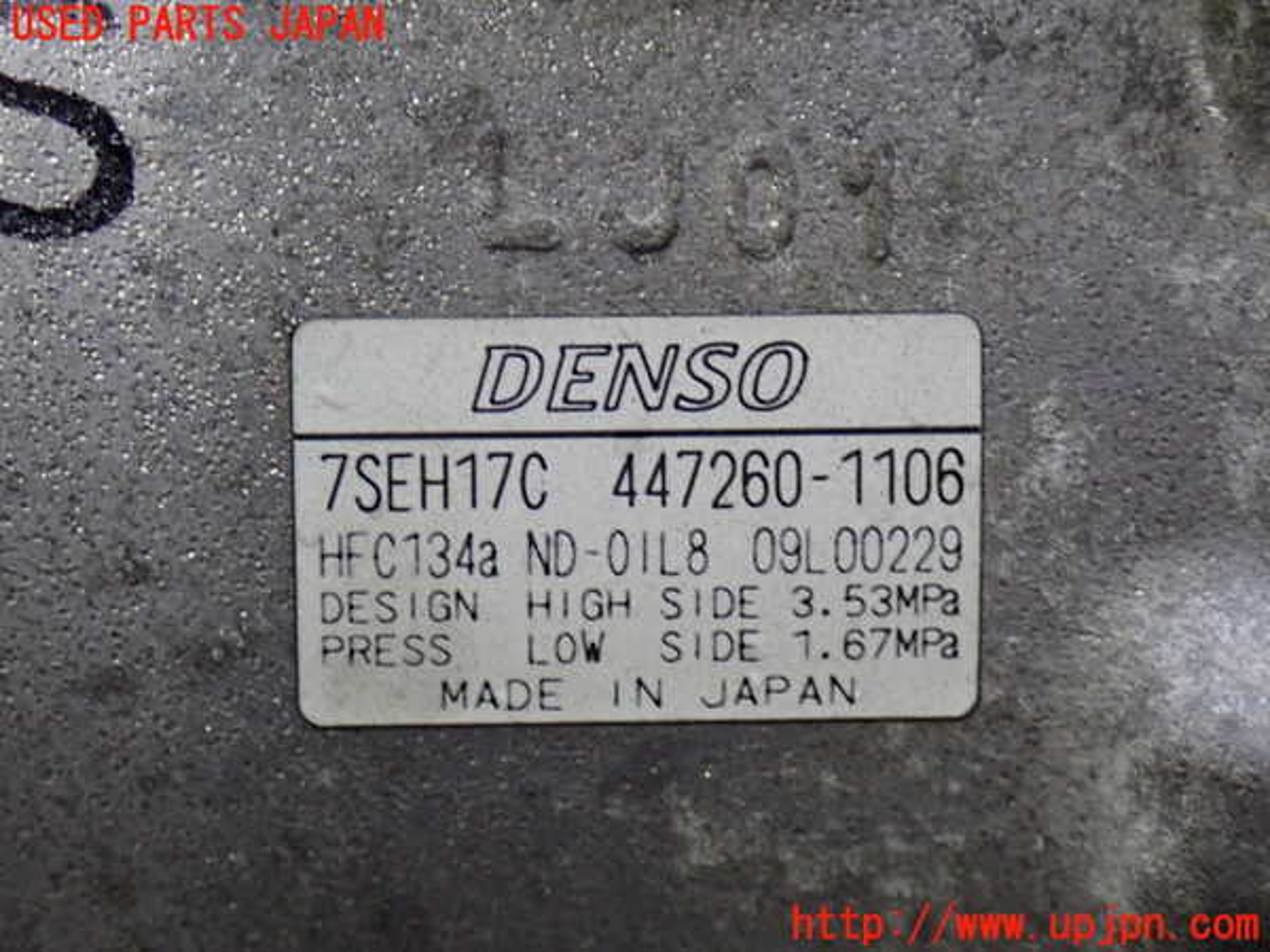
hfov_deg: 23.8
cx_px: 635
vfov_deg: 18.0
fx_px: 3008
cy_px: 476
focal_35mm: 82
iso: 800
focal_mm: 14.62
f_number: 4.3
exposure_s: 1/60
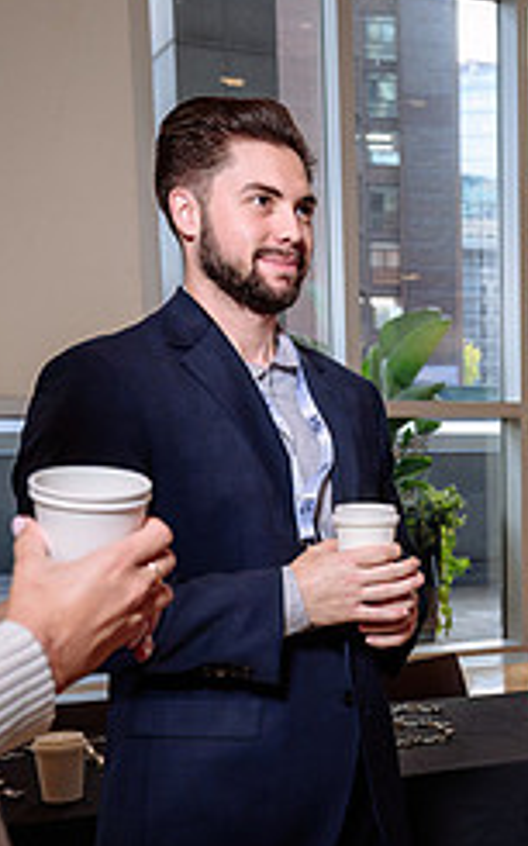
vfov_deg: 31.5
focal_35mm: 64
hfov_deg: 18.7
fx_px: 1474
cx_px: 711
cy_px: 616
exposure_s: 1/200
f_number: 4.5
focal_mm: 26.5
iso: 500
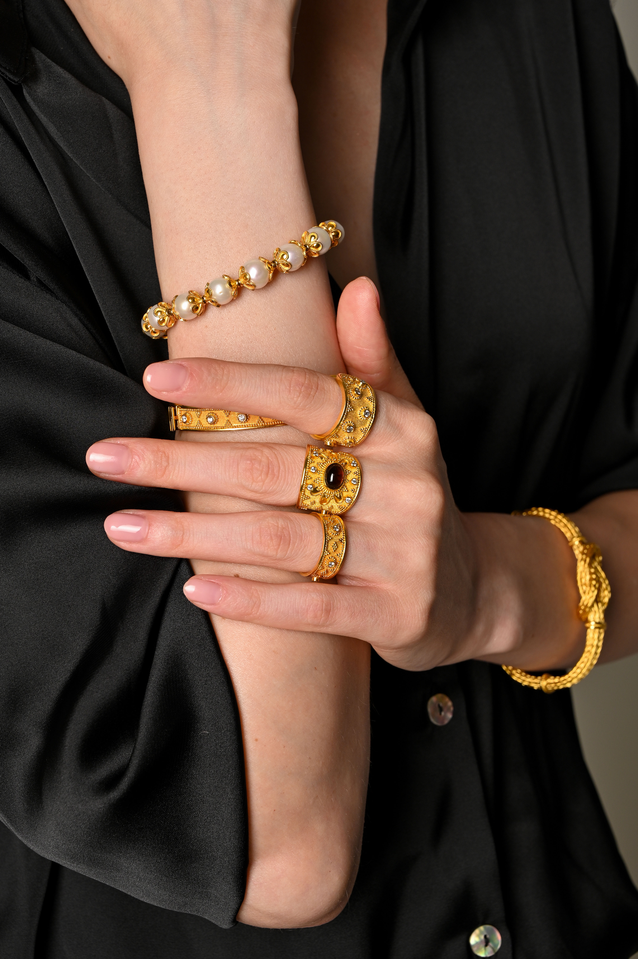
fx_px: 1863
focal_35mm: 70
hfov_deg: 19.4
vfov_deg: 28.9
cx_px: 319
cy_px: 480
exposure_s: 1/160
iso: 160
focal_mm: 70
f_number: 11
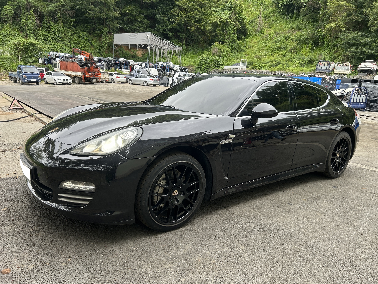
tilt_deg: -12.8
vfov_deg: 53.1
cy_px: 142
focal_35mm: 26
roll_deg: -5.9
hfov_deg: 67.3
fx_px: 284
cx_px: 189
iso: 40
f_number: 1.5
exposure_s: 1/121
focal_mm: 5.7
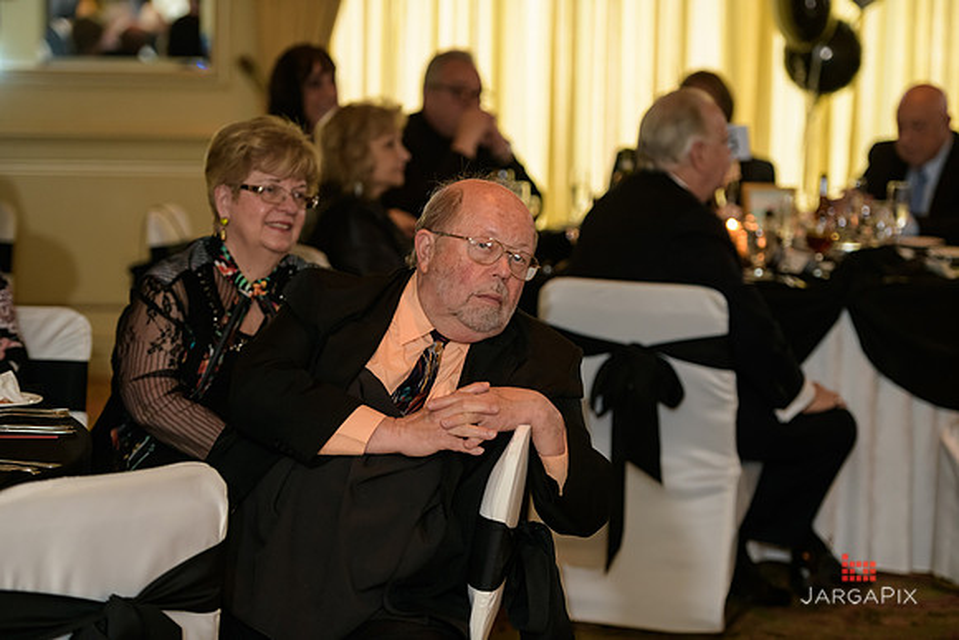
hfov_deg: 18.3
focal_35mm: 112
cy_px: 320
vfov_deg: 12.2
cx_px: 480
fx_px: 2984
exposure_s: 1/125
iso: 1600
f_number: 3.2
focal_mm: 112
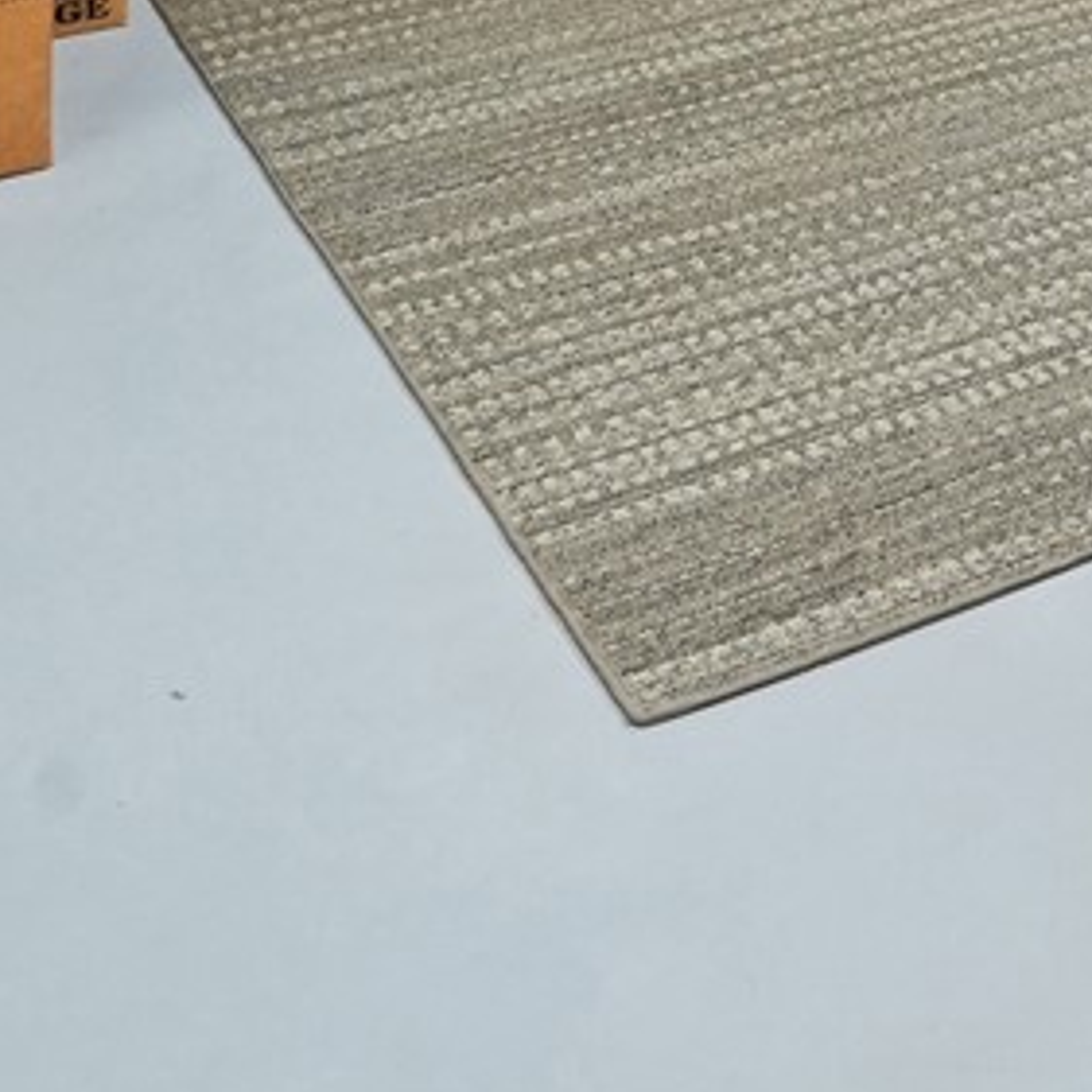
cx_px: 1922
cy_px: -1078
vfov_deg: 16.3
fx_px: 2927
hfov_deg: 17.5
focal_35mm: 82
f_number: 10
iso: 400
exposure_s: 1/1.67
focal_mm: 16
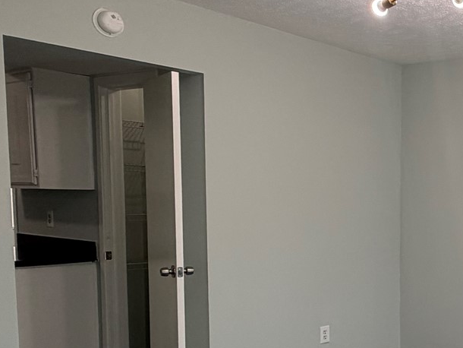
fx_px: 629
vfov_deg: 30.4
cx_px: 584
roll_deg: -2.0
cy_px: 260
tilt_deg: -6.9
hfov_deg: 32.0
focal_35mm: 47
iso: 100
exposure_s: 1/120
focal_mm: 2.22
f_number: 2.2
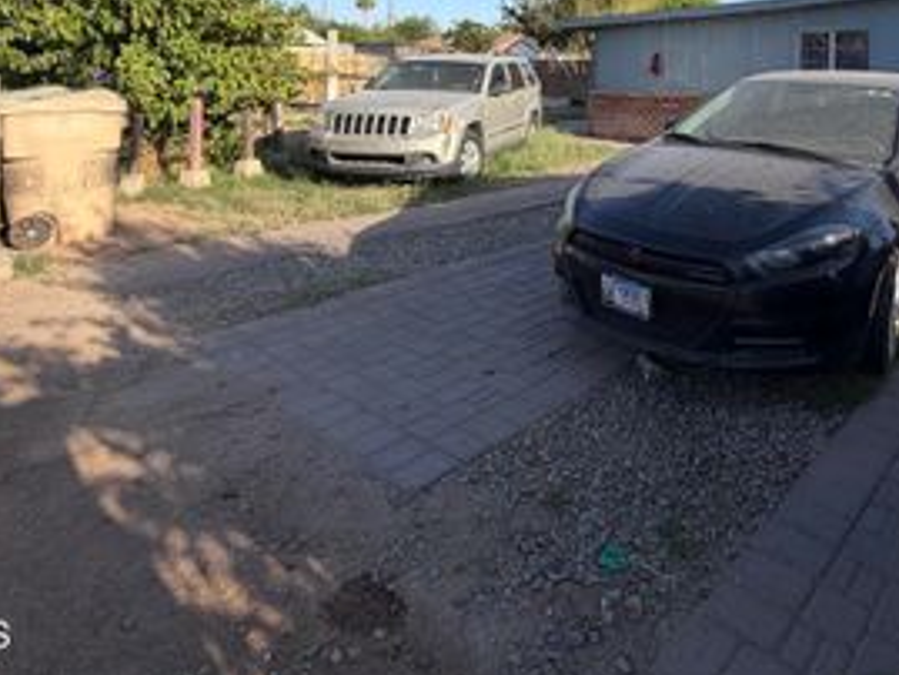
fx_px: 676
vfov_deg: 47.6
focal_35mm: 26
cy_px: 65
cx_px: 635
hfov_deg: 64.6
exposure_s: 1/770
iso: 32
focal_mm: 2.22
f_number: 2.2
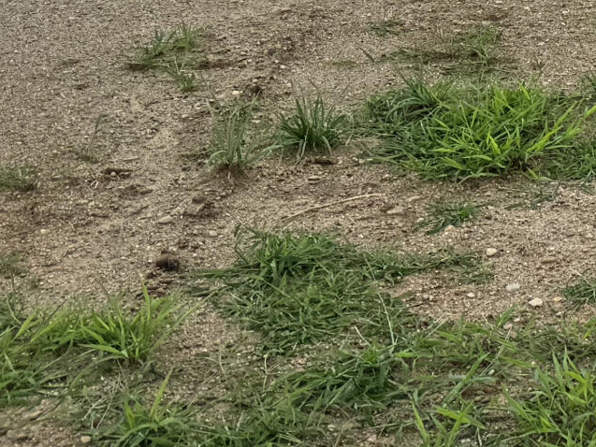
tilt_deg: +4.0
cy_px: -562
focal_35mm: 113
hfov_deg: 14.2
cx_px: 1241
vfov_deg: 11.3
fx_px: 1946
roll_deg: +0.6
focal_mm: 6.76
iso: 80
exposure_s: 1/2415
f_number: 1.78
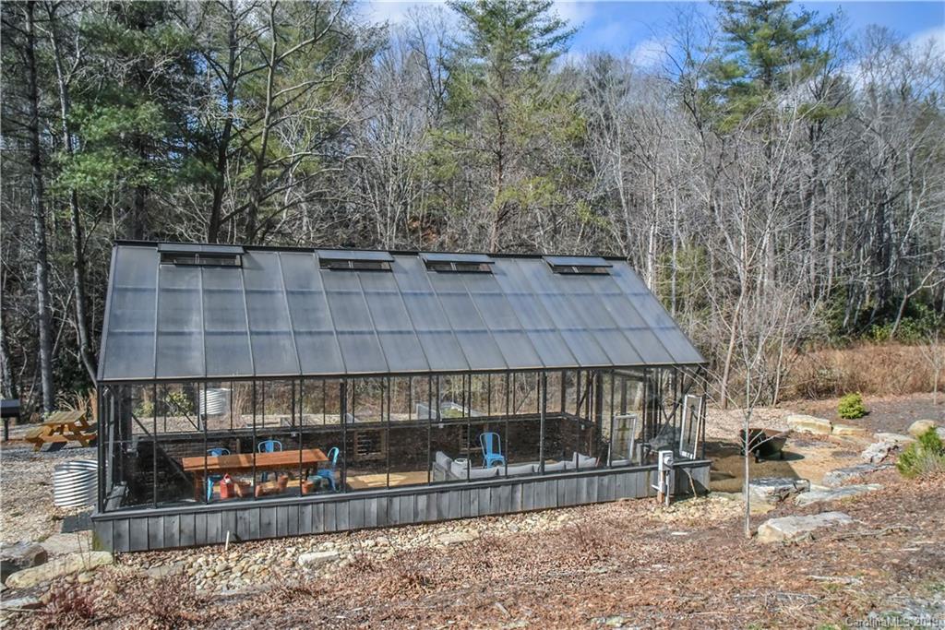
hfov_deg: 65.5
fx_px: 735
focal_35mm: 28
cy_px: 315
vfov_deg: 46.4
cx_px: 472
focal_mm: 28
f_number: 22
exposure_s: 1/640
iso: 4000
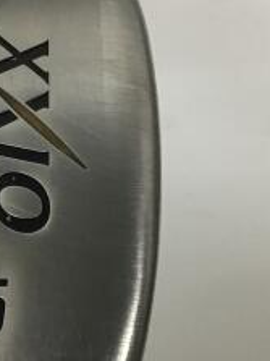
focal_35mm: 100
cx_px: -15
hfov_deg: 14.5
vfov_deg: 19.6
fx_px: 1041
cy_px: 244
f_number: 2.4
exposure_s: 1/33
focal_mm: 3.3
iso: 160
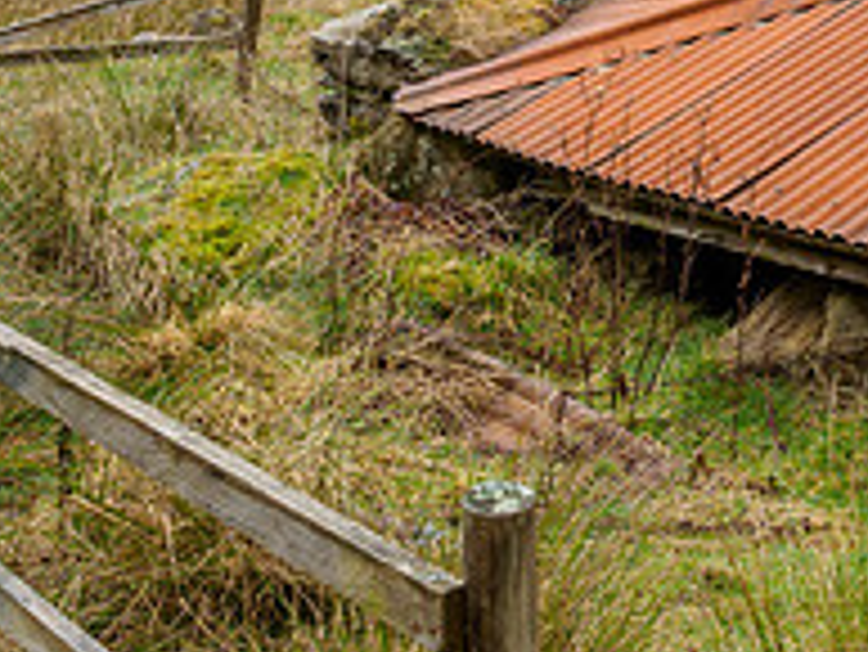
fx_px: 1807
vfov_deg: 19.6
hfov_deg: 25.5
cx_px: 890
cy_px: -56
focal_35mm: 72
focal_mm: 12
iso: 200
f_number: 5.6
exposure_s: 1/160
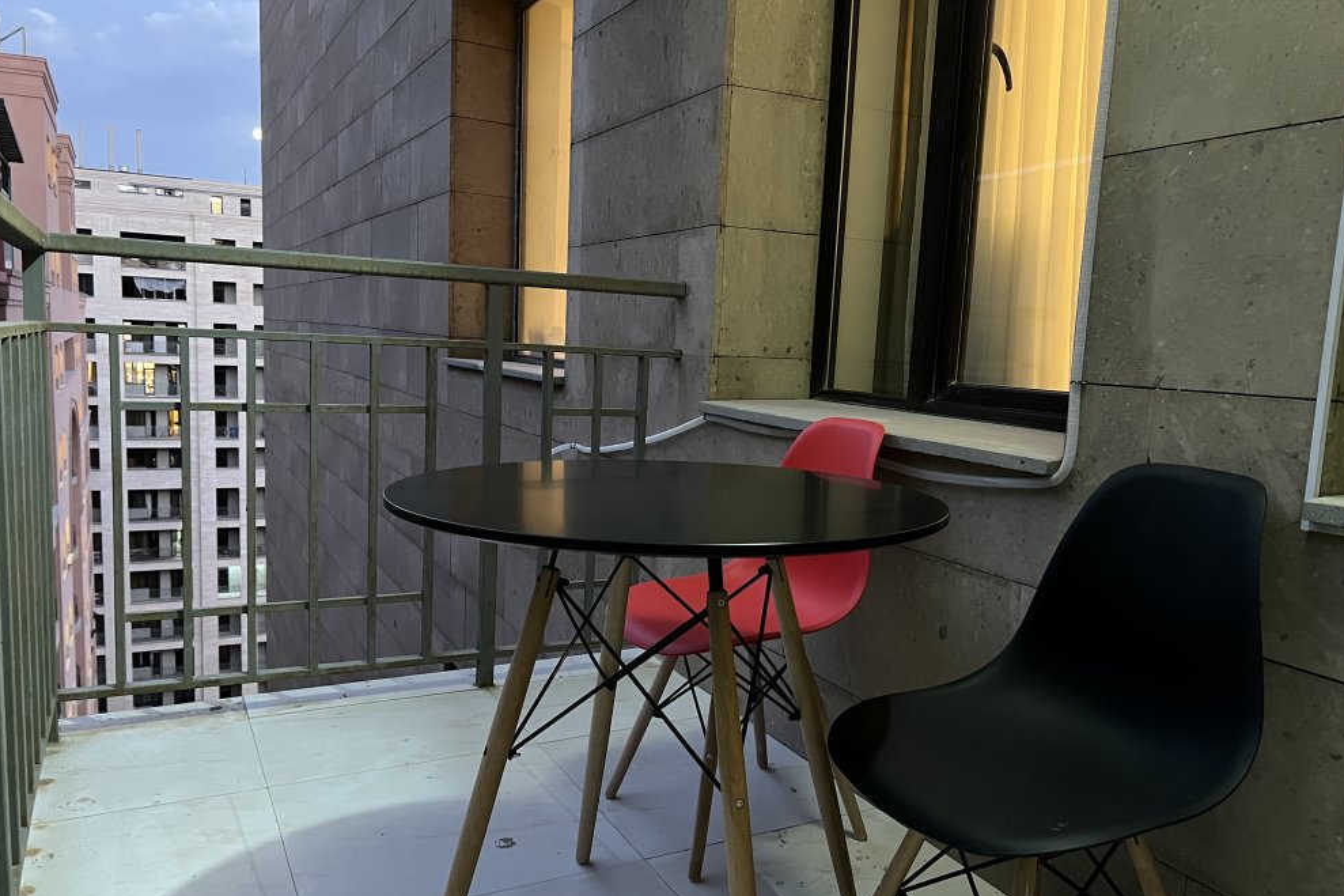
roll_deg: -2.4
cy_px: 479
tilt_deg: -8.0
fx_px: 1045
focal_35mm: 28
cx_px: 688
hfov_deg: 65.5
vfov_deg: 46.4
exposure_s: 1/32
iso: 640
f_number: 1.5
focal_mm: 5.7
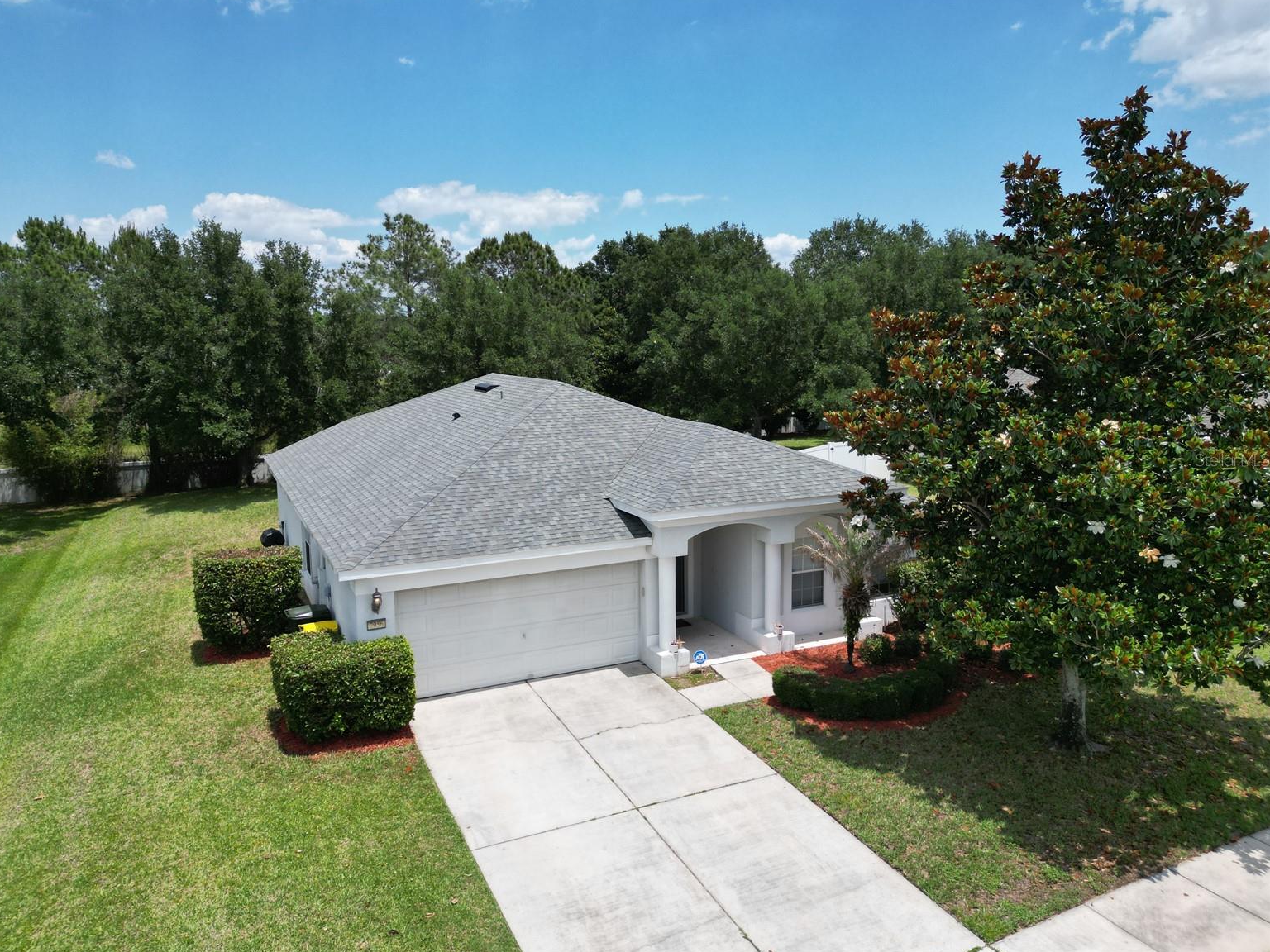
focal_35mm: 25
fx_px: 917
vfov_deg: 54.9
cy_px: 459
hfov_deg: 69.4
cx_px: 612
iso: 130
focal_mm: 6.72
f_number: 1.7
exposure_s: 1/4000
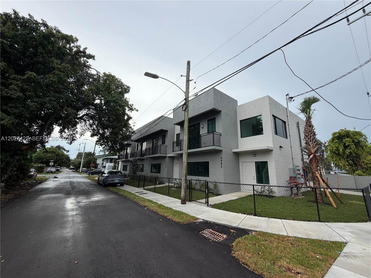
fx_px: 150
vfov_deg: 85.7
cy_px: 139
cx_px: 186
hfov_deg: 102.1
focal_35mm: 14
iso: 25
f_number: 2.2
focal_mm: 2.22
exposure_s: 1/770
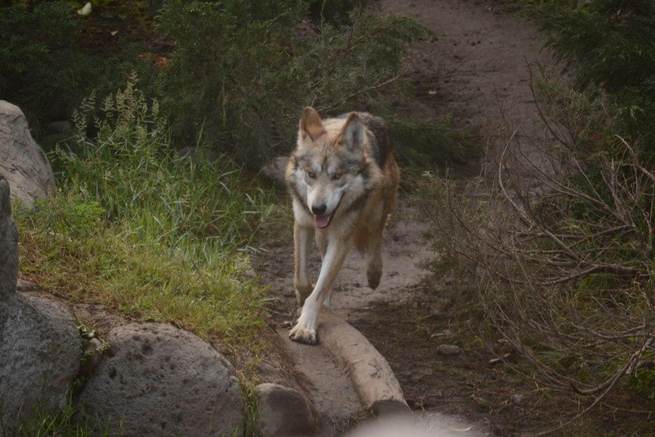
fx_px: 5459
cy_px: 218
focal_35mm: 300
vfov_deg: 4.6
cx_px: 328
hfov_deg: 6.9
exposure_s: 1/160
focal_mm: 200
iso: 400
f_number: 5.6
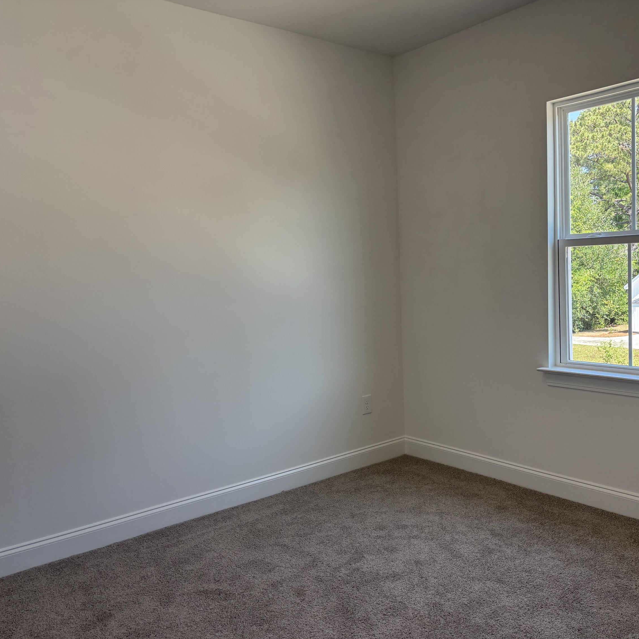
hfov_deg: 51.9
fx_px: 647
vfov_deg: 52.5
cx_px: 402
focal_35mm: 31
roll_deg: +1.6
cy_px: 319
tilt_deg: -4.0
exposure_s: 1/170
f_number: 1.6
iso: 50
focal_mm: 5.96
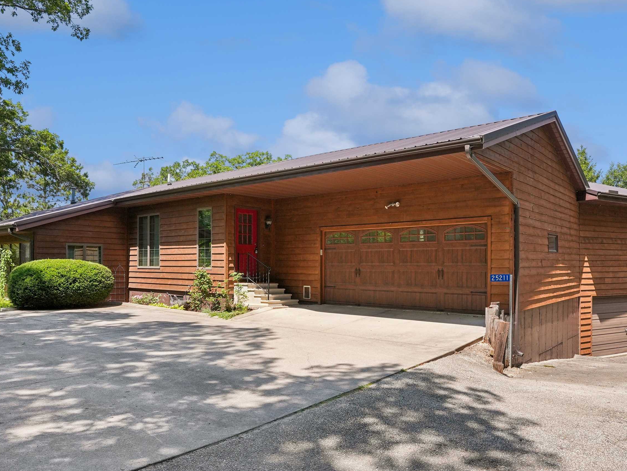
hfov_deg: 67.3
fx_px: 471
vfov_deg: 53.0
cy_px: 254
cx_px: 328
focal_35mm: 26
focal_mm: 20
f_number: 9
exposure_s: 1/400
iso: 400
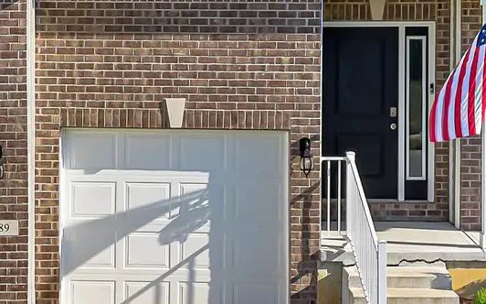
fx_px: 1946
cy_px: 117
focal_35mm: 147
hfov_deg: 14.2
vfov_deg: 8.9
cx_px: 111
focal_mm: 8.67
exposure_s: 1/4000
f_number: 1.8
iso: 140
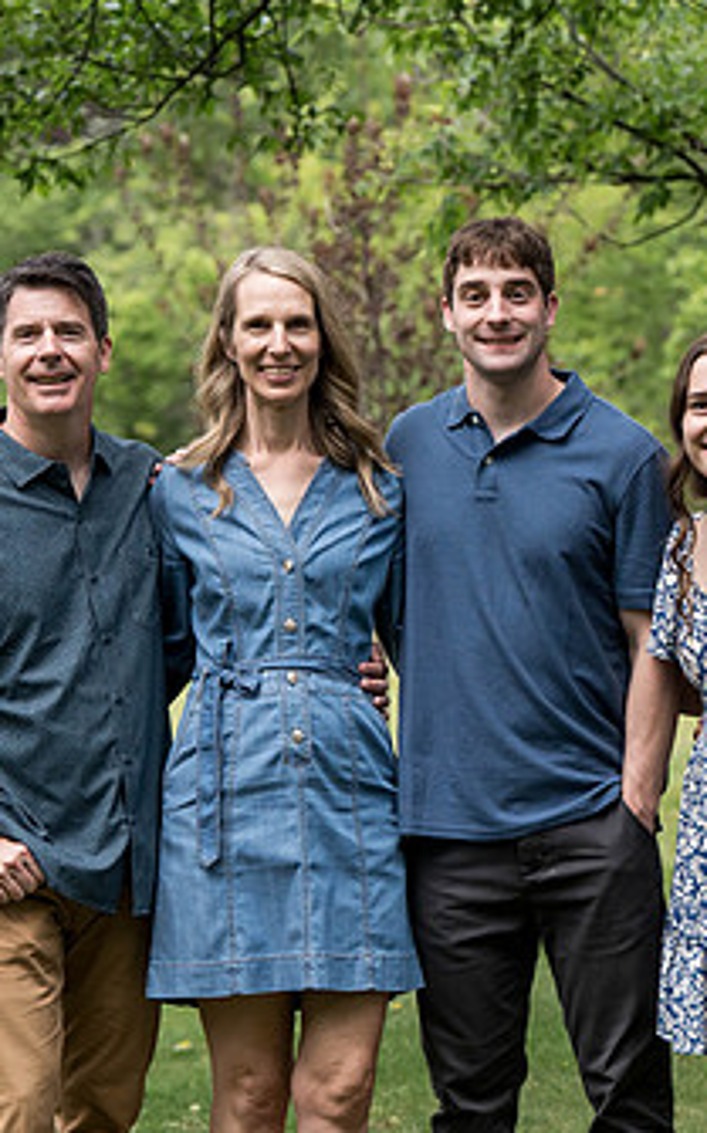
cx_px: 683
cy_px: 580
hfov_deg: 8.3
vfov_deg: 13.3
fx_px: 4846
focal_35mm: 157
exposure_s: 1/160
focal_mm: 89
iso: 2500
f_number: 4.5
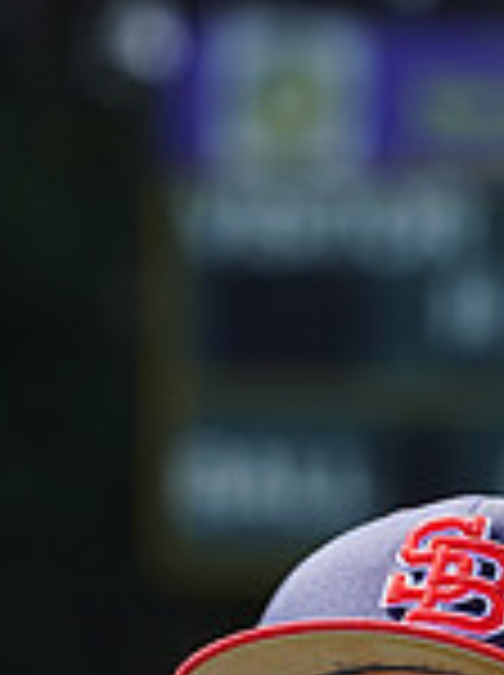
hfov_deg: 1.9
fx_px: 15361
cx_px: 461
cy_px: 1161
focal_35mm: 789
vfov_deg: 2.5
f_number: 8
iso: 100
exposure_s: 1/250
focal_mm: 212
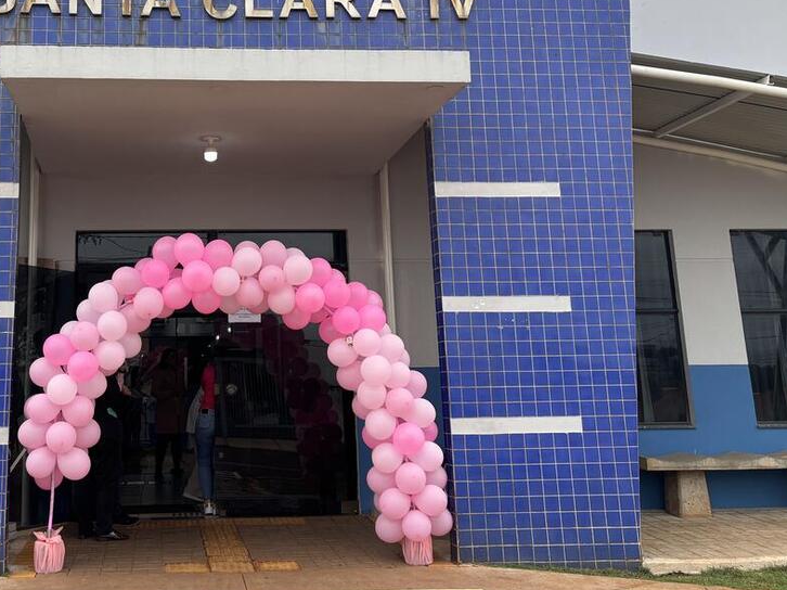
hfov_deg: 43.0
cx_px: 235
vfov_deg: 33.1
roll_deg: +1.0
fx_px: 977
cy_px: 168
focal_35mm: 43
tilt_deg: +11.9
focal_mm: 5.96
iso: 50
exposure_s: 1/732
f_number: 1.6
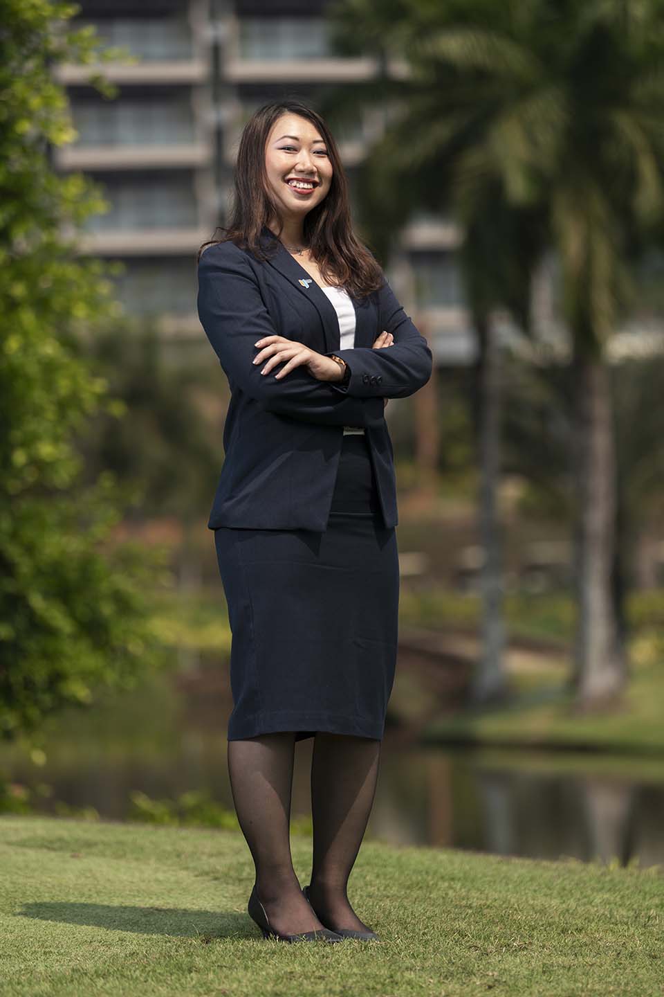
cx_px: 332
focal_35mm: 150
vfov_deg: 13.7
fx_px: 4150
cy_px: 498
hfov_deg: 9.1
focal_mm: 150
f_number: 2.8
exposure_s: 1/200
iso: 50
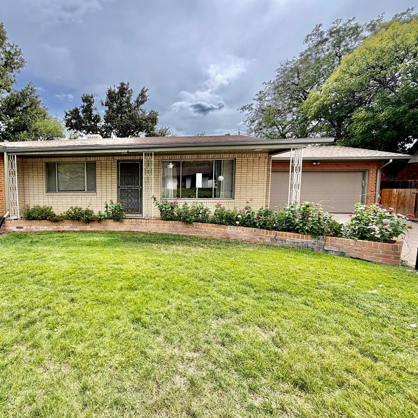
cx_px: 132
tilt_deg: -5.1
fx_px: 232
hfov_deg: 80.5
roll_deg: +1.0
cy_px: 205
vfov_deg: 84.0
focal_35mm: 17
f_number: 2.2
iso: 40
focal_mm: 2.22
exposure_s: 1/770
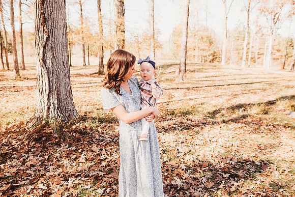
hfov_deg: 73.7
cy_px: 98
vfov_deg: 53.2
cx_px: 148
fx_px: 197
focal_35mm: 24
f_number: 2.8
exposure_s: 1/250
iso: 100
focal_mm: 24
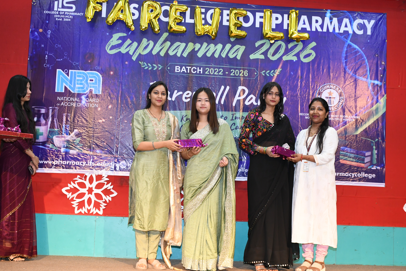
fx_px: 586
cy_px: 131
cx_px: 219
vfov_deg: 26.0
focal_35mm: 52
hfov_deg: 38.2
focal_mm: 32
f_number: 5.6
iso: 1600
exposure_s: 1/80
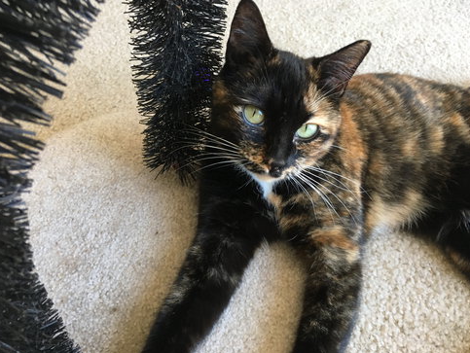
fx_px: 408
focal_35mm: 30
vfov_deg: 46.9
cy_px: 175
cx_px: 237
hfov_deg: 59.9
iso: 125
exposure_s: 1/30
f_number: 2.2
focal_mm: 4.15
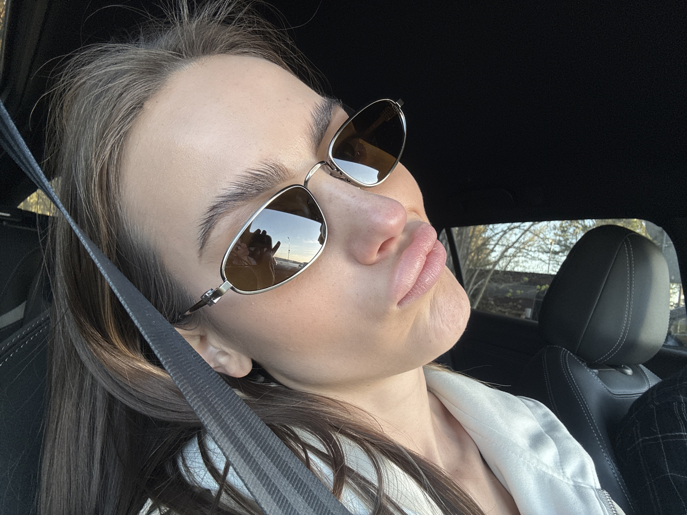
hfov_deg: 73.9
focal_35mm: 23
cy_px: 258
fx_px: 456
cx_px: 344
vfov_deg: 58.9
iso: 64
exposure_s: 1/121
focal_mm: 2.69
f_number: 1.9
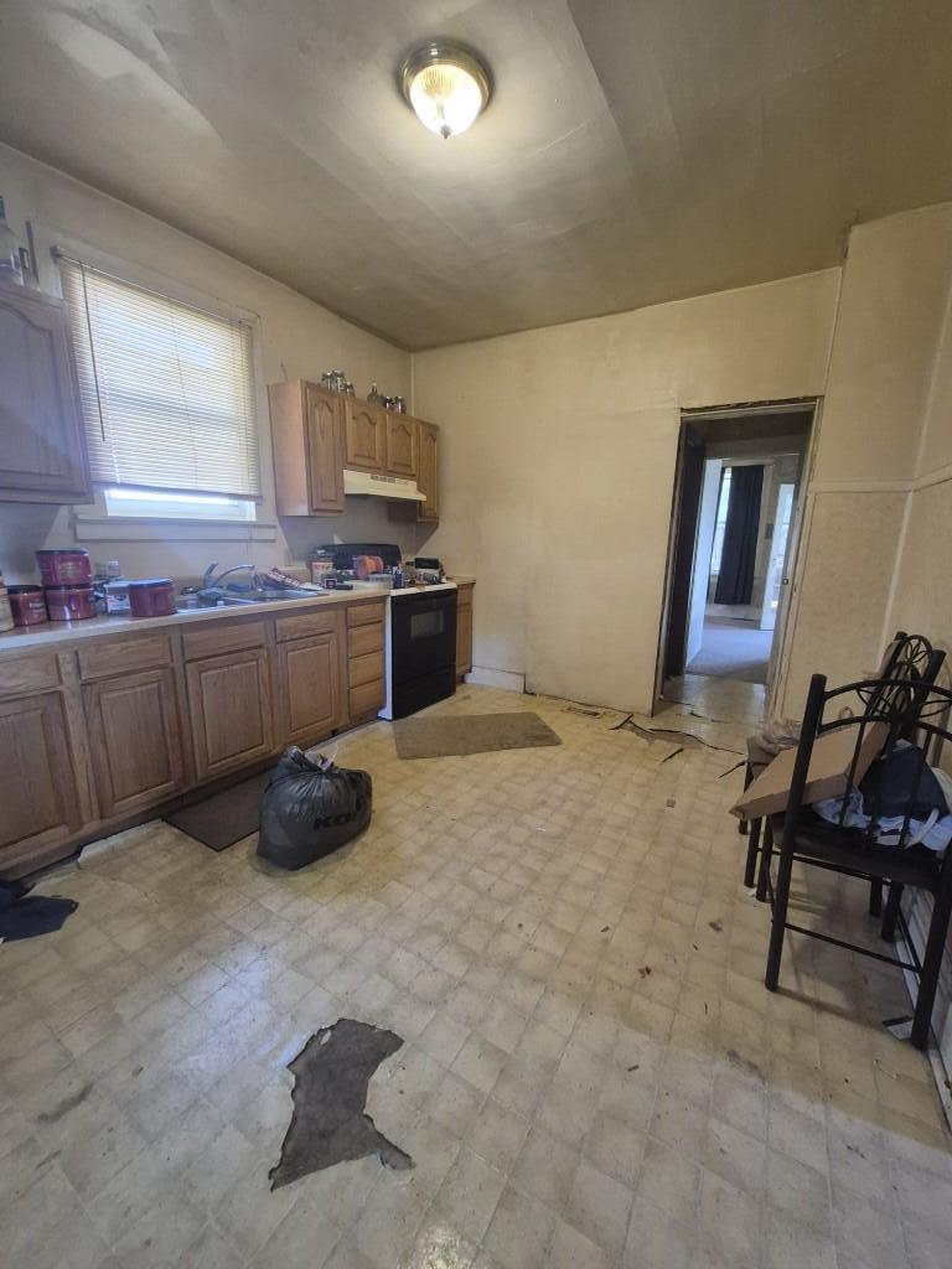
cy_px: 634
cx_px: 476
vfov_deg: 106.2
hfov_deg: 89.9
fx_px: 477
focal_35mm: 13
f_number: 2.2
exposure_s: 1/60
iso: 400
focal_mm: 1.74
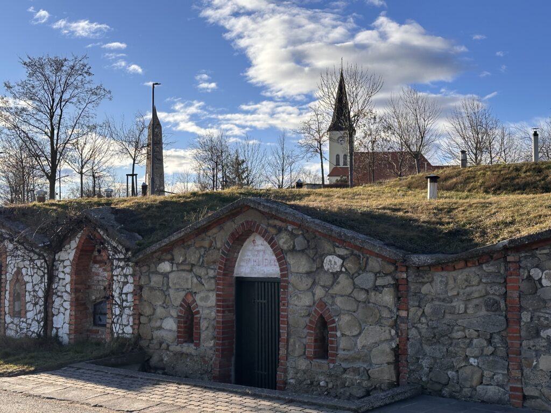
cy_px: 206
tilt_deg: +3.2
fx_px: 764
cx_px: 276
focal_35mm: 48
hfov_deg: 39.7
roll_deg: -0.3
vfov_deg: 30.3
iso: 64
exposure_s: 1/3731
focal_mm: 6.86
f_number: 1.78
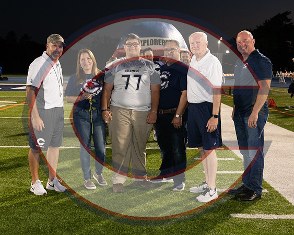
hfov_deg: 36.5
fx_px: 446
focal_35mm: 51
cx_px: 135
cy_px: 118
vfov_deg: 29.5
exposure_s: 1/60
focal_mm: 45
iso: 1600
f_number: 7.1
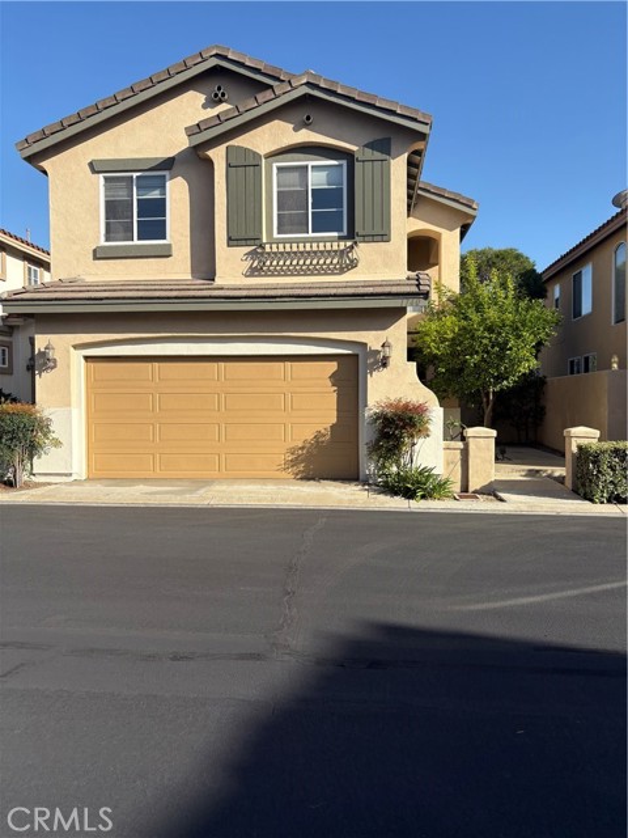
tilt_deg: +0.1
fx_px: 629
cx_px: 314
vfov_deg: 67.3
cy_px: 419
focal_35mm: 26
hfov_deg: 53.1
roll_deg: -1.0
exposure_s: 1/2985
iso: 50
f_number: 1.6
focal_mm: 5.96
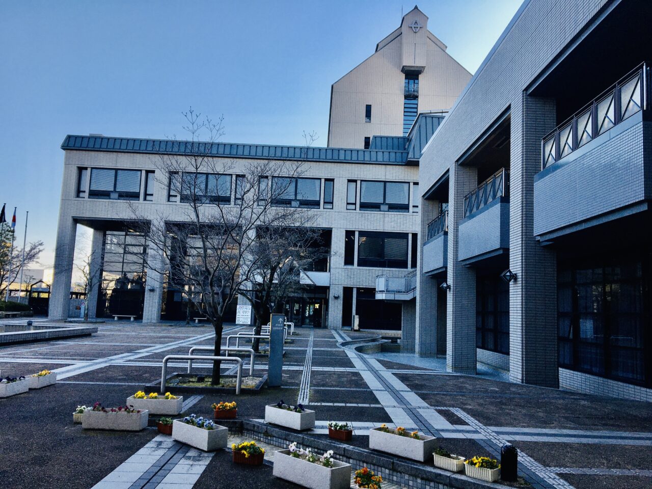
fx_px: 546
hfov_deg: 61.7
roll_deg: -2.0
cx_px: 326
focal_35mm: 29
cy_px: 244
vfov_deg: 48.2
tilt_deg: +5.7
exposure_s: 1/620
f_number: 2.2
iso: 25
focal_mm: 4.15
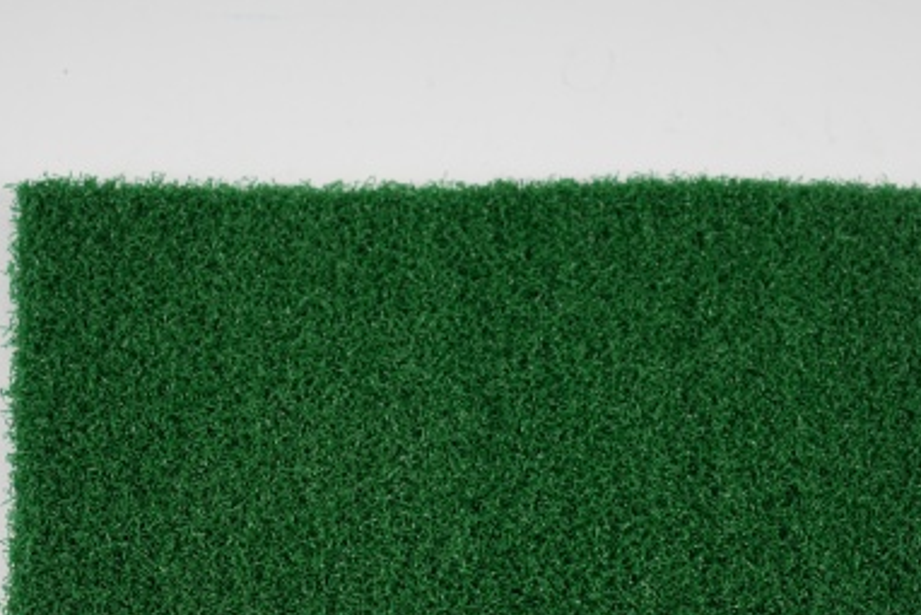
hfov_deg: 23.1
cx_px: 487
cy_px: 468
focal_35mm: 88
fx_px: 2252
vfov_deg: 15.5
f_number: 6.3
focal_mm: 56
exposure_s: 1/125
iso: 100
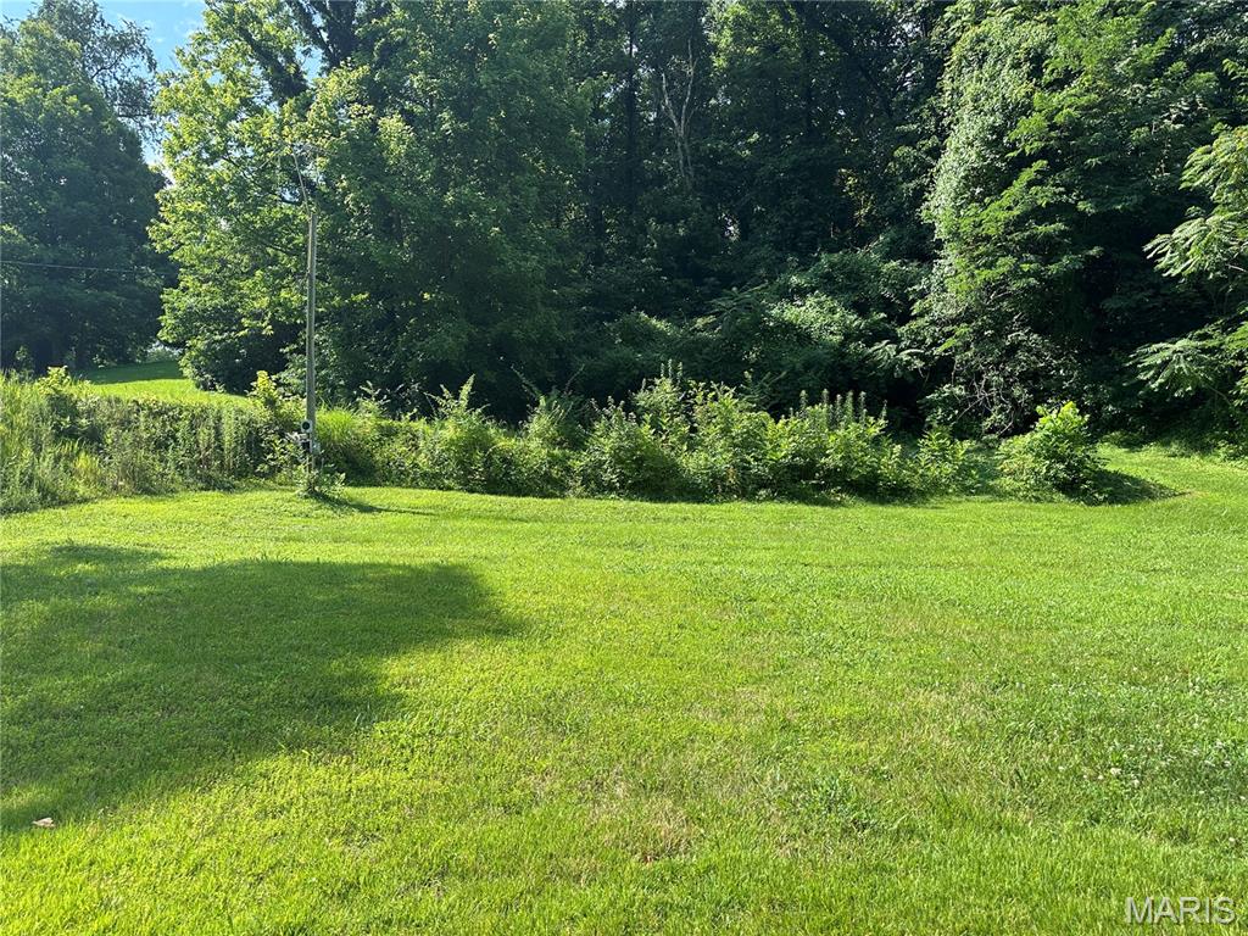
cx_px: 624
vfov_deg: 56.8
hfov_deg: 71.6
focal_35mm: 24
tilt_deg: +1.6
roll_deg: +1.0
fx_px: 865
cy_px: 468
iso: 80
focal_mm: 6.86
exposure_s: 1/1664
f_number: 1.78
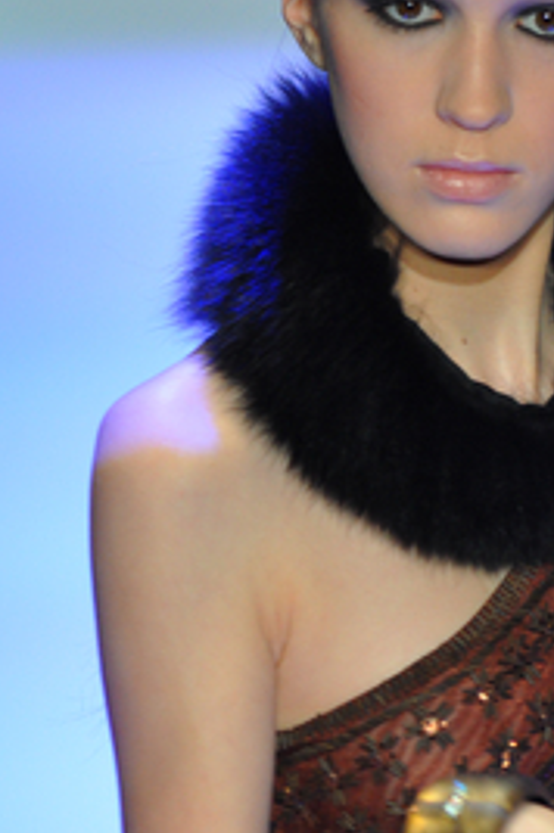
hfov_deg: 2.4
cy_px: 448
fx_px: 13491
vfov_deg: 3.5
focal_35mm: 583
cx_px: 394
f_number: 4
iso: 1000
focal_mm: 200
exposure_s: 1/200
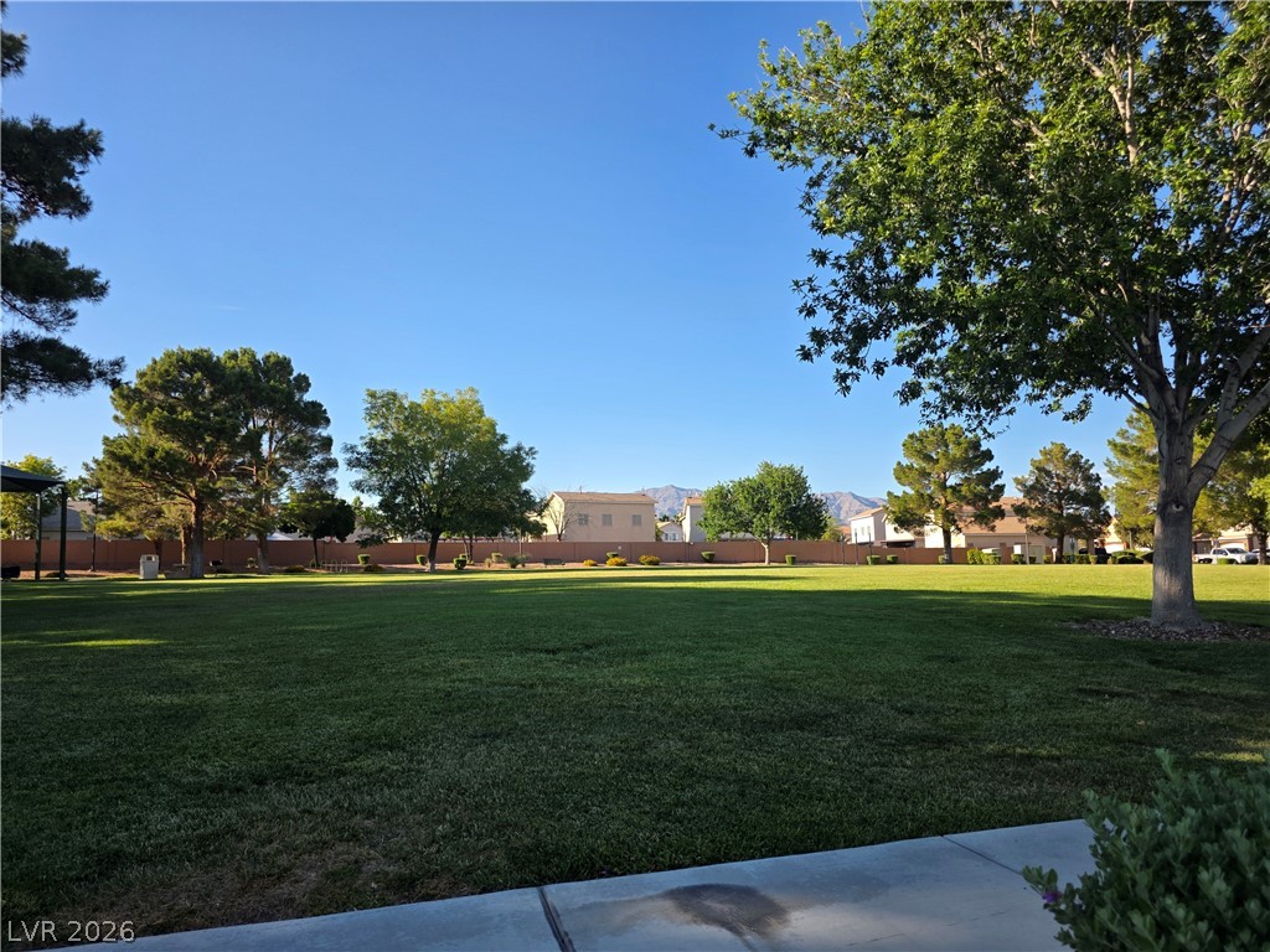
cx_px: 635
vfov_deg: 58.9
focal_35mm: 23
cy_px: 476
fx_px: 844
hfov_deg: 73.9
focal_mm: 6.3
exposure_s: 1/2737
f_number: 1.7
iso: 80
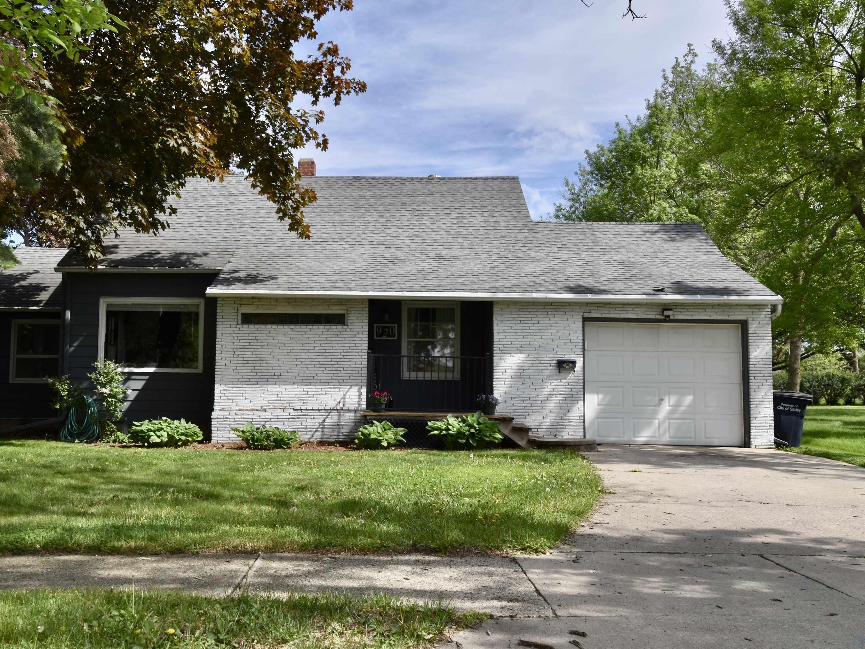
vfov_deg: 39.7
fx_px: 900
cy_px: 325
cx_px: 394
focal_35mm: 36
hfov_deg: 51.3
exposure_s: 1/200
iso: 100
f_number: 9
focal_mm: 22
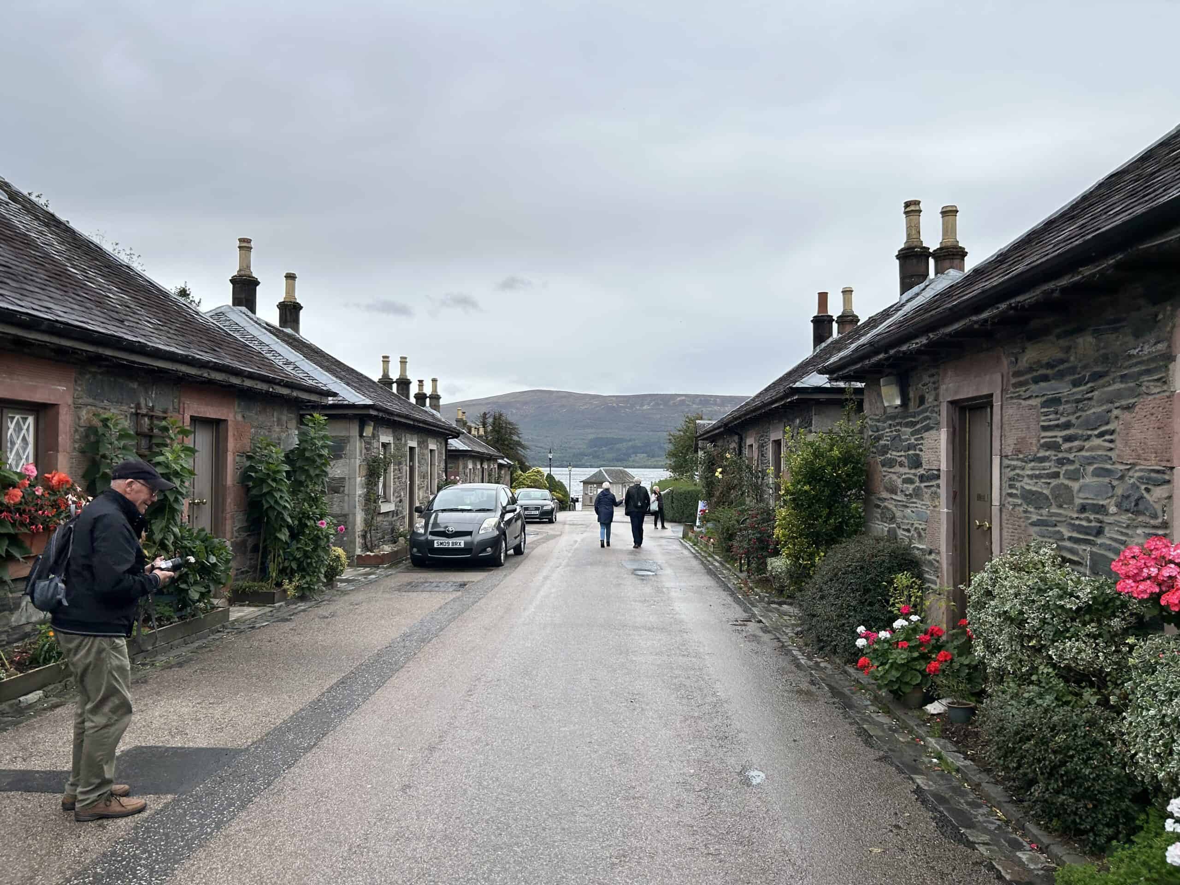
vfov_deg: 53.1
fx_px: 886
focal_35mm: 26
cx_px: 590
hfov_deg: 67.3
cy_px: 442
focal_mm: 5.7
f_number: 1.5
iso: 50
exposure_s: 1/1124
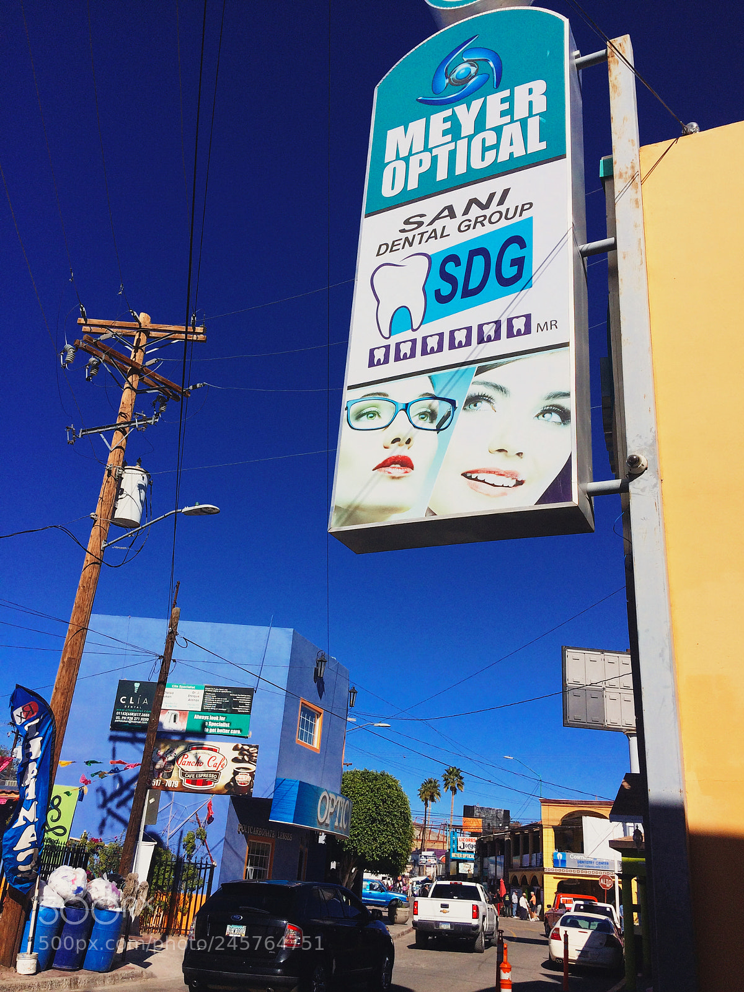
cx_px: 372
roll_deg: -4.0
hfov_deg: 48.2
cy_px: 496
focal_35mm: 29
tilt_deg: +22.0
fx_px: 831
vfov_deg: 61.7
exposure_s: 1/5882
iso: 40
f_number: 2.2
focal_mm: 4.15
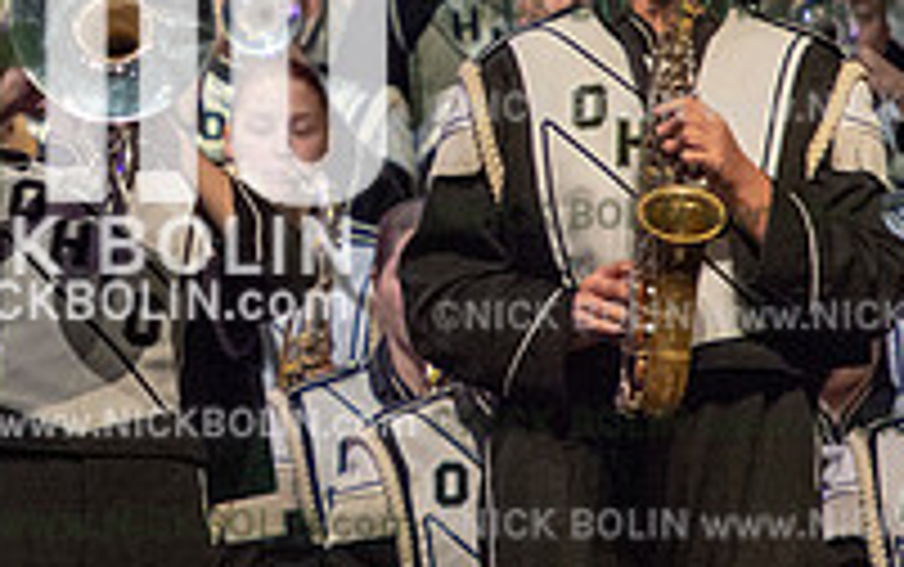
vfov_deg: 1.7
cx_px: 67
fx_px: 19578
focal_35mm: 794
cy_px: 108
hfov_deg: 2.6
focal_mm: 270
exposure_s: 1/400
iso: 8000
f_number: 5.6
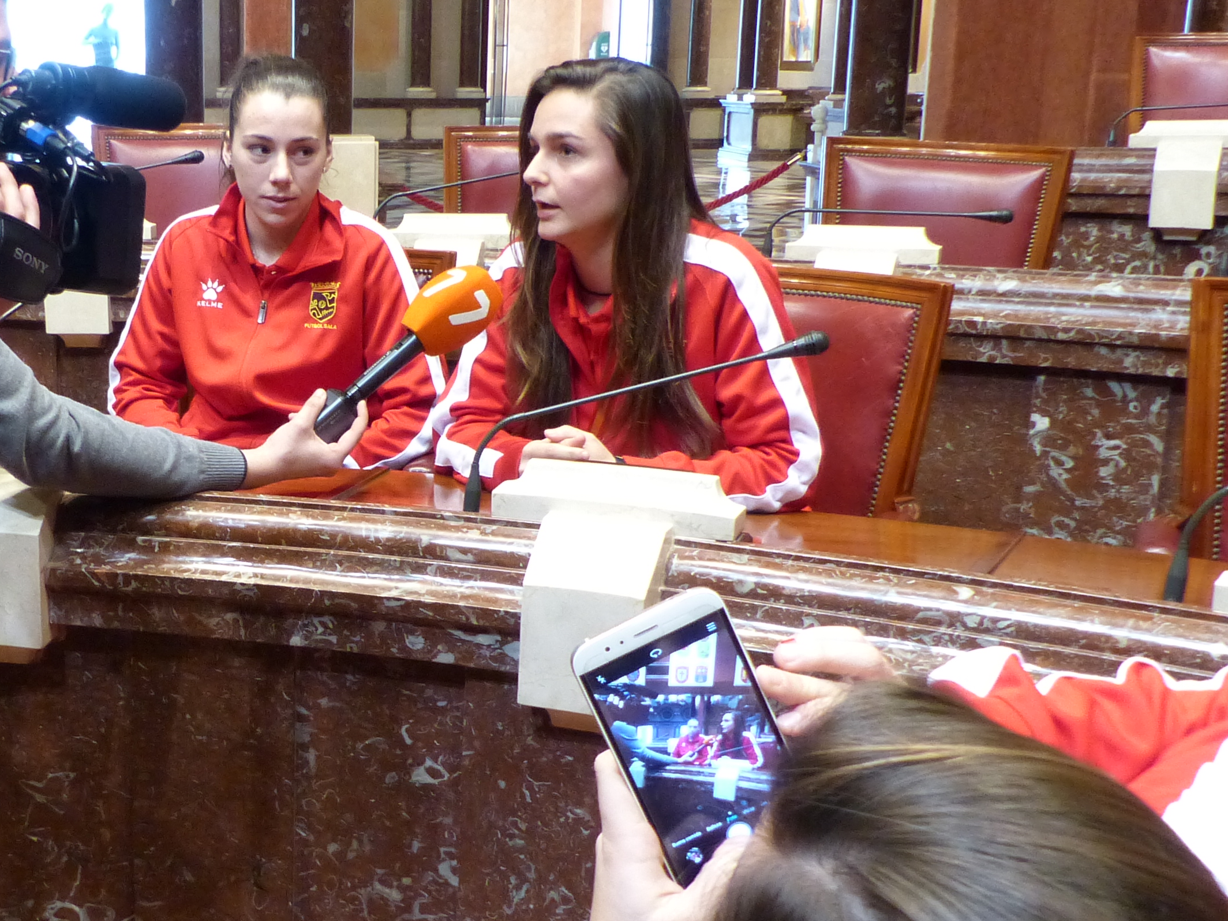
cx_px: 250
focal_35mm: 47
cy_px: 526
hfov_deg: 38.9
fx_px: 1667
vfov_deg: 30.8
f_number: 2.8
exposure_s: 1/15
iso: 400
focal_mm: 4.5
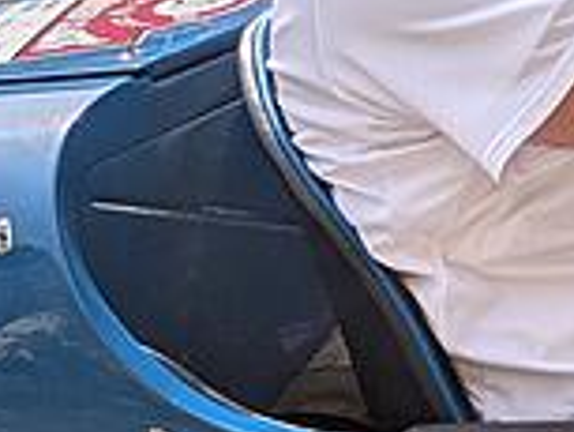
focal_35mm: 131
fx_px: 2174
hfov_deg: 12.0
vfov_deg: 10.9
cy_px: -240
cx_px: 1388
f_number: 1.89
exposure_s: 1/1340
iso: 46
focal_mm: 5.43
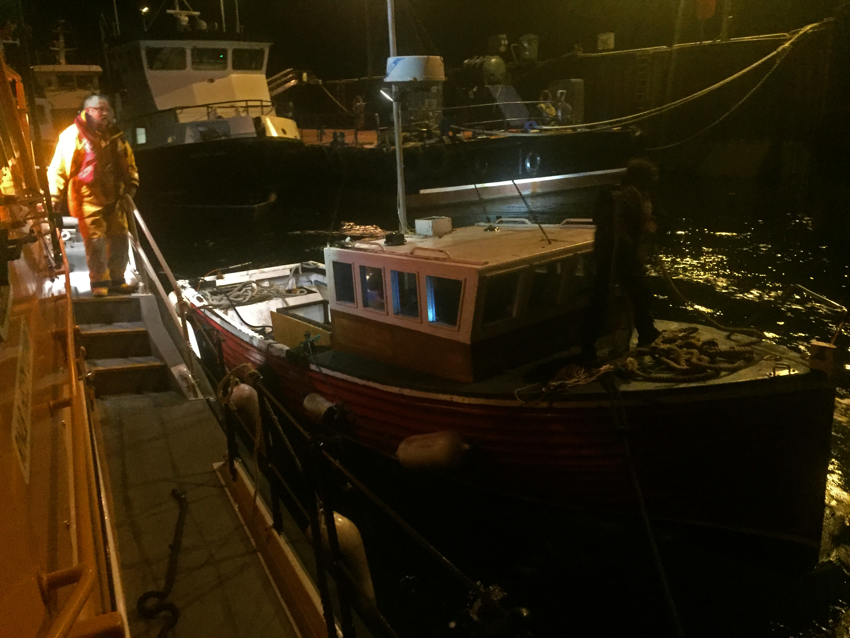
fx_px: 712
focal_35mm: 29
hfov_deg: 61.7
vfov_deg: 48.2
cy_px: 319
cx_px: 425
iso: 1000
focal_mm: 4.15
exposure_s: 1/17
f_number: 2.2
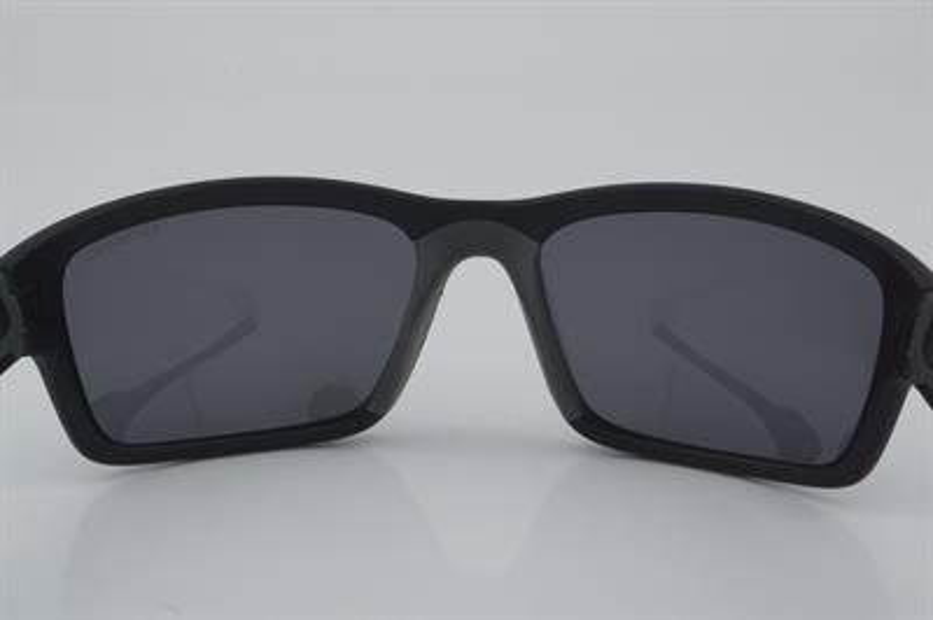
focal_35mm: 75
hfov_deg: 27.0
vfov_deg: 18.2
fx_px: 1942
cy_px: 310
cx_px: 466
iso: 100
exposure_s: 1/4
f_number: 32
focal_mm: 50
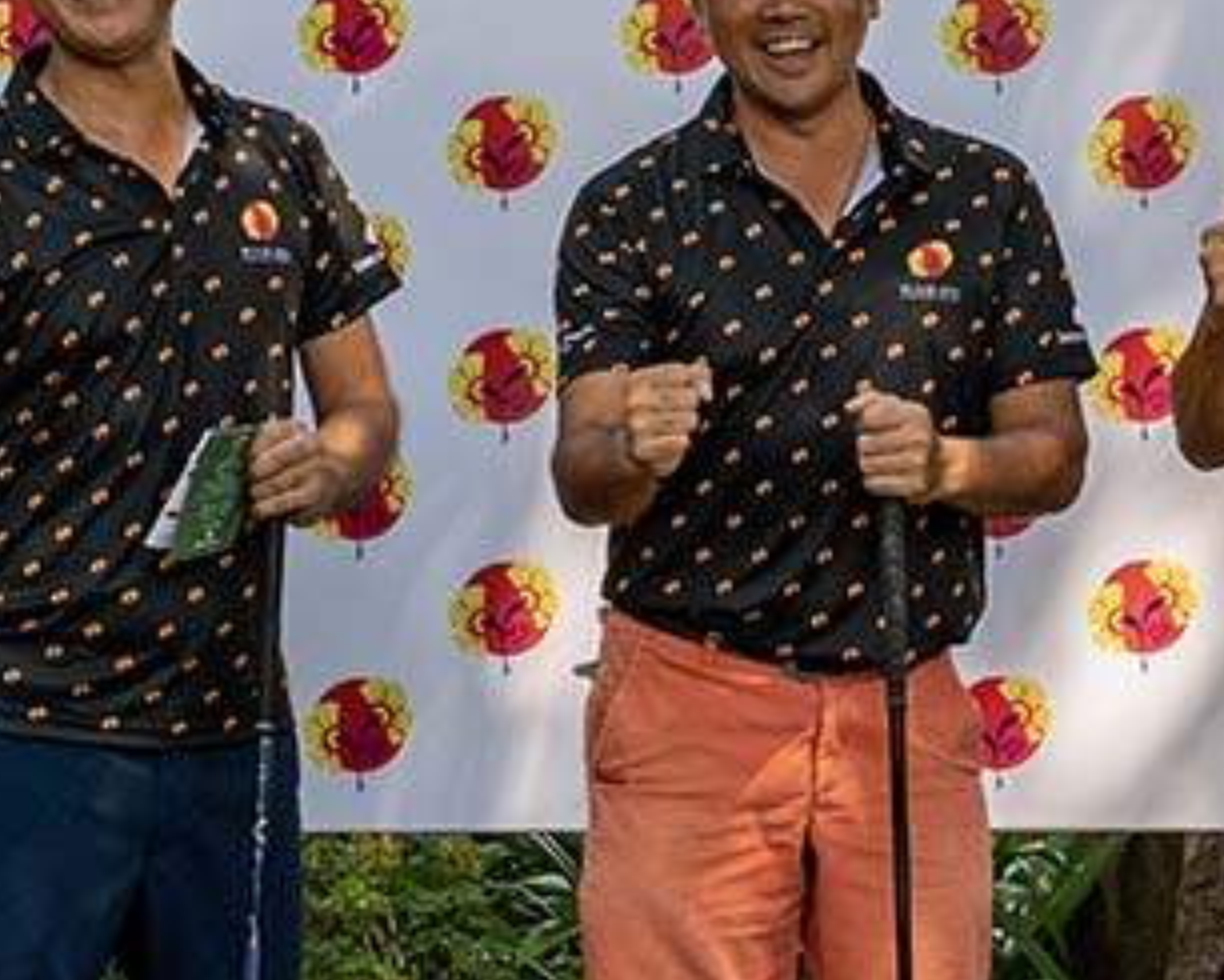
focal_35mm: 106
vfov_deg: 14.5
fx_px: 3841
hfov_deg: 17.7
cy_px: 502
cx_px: 1184
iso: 560
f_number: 8
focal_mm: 36
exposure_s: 1/320
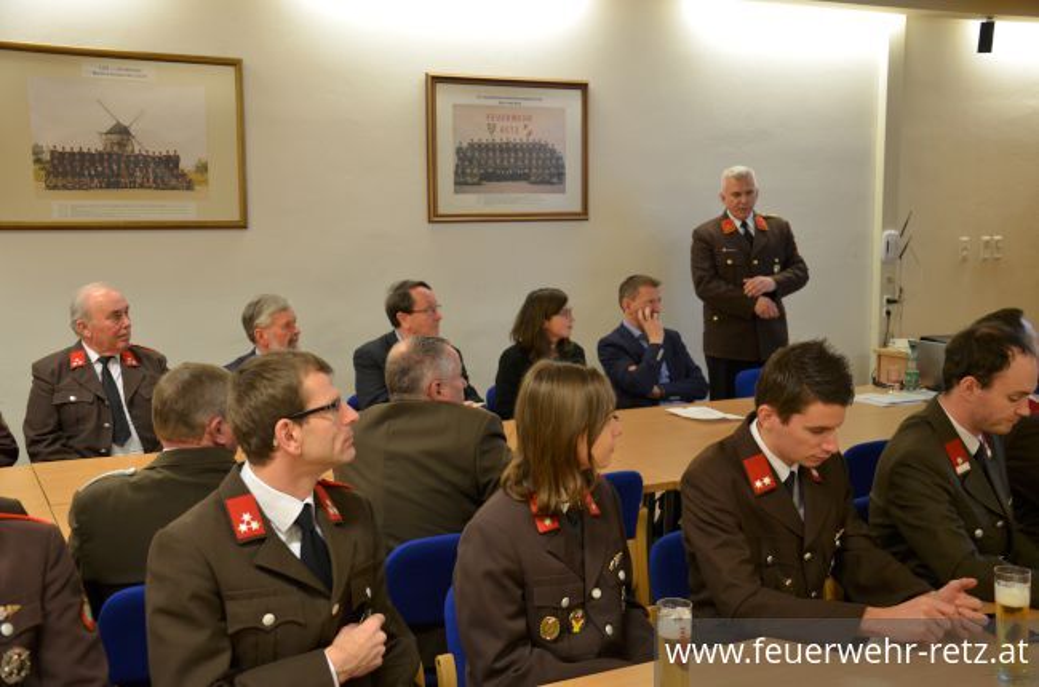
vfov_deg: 34.0
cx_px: 520
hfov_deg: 49.7
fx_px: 1123
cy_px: 344
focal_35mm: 39
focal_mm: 26
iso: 720
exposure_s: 1/60
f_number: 4
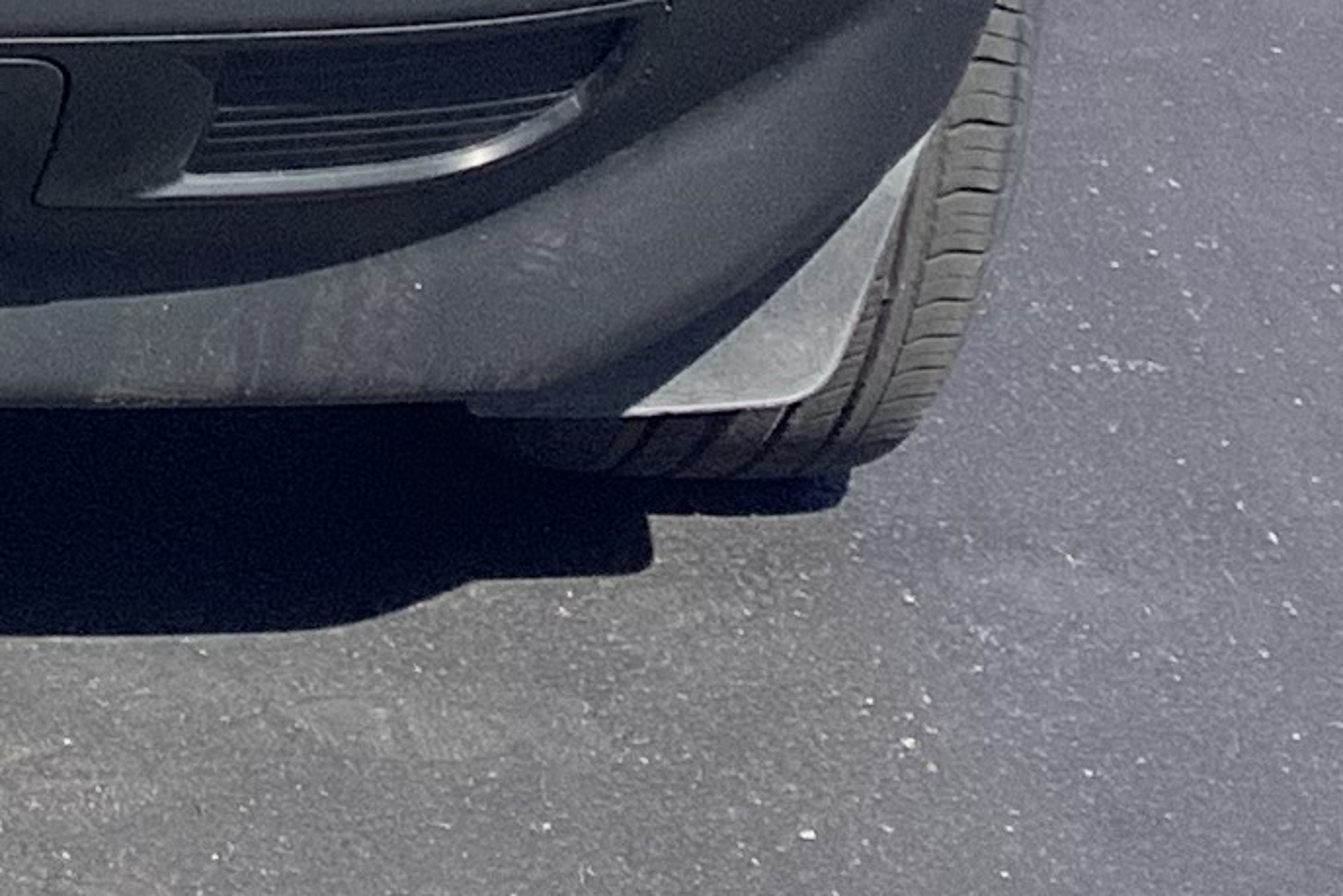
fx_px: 5709
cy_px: -861
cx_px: -1078
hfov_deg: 12.3
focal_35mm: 153
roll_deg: +0.3
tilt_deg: -11.1
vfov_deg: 8.5
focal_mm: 3.3
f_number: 2.4
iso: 25
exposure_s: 1/1006
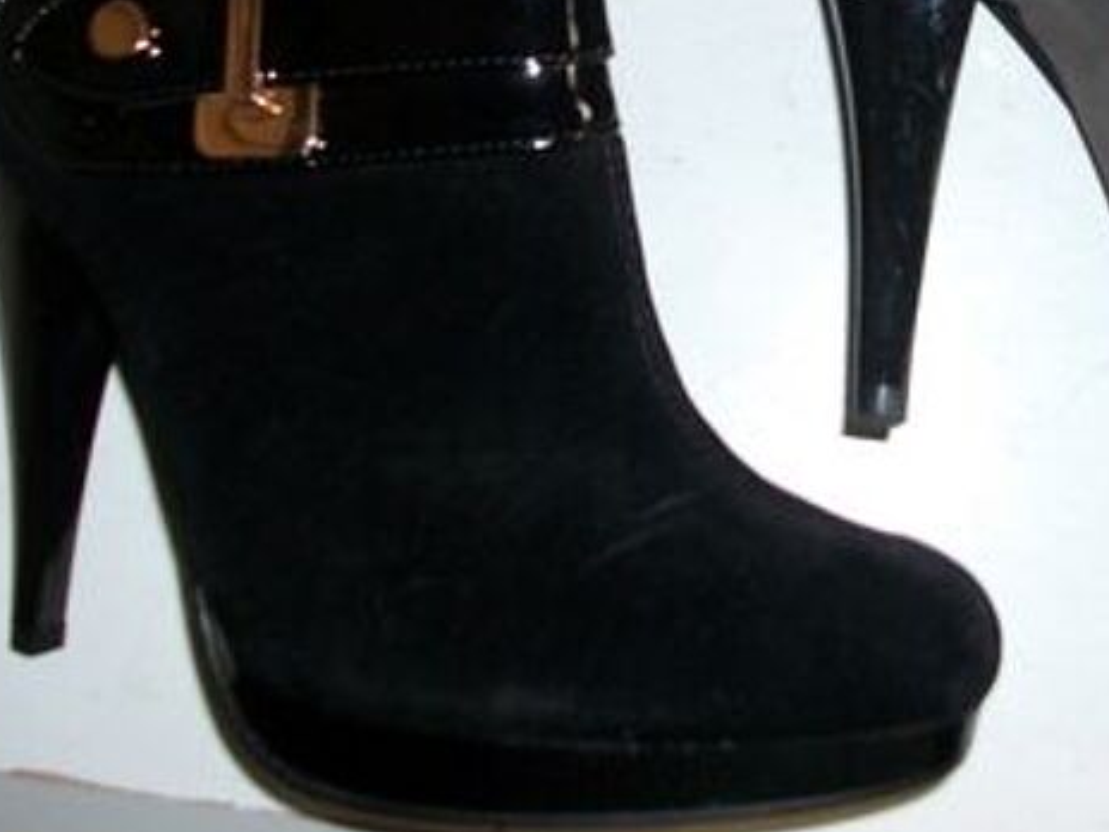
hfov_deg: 27.8
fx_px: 2211
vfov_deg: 20.9
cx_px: 817
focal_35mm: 69
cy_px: 81
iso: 125
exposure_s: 1/40
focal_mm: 5.7
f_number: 2.9
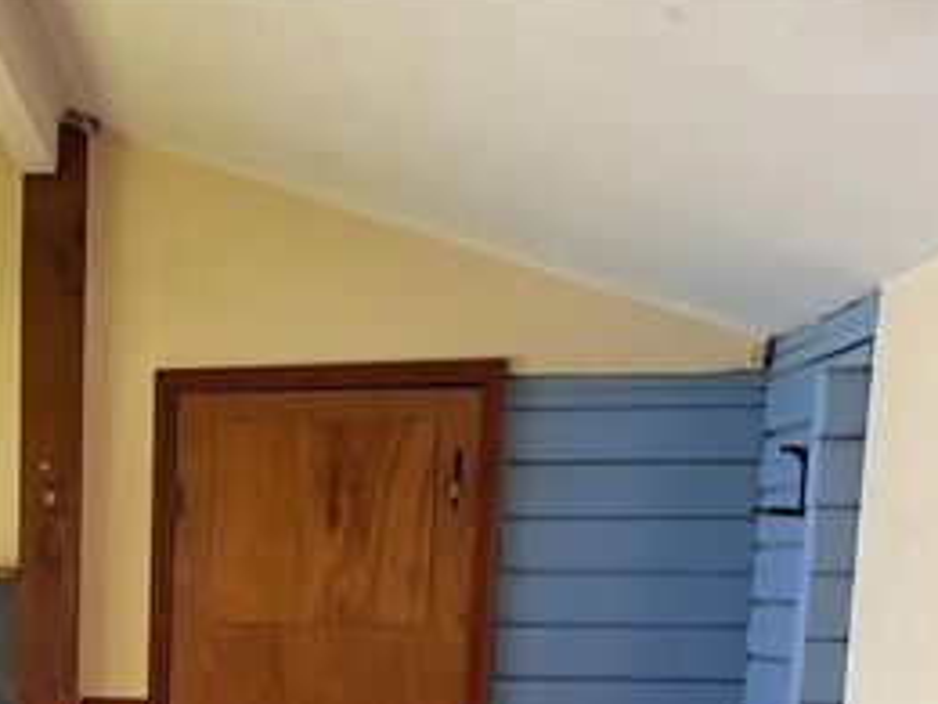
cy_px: 845
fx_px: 1599
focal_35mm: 59
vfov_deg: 22.8
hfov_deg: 30.9
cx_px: 54
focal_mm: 6.76
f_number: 1.78
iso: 200
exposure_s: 1/150
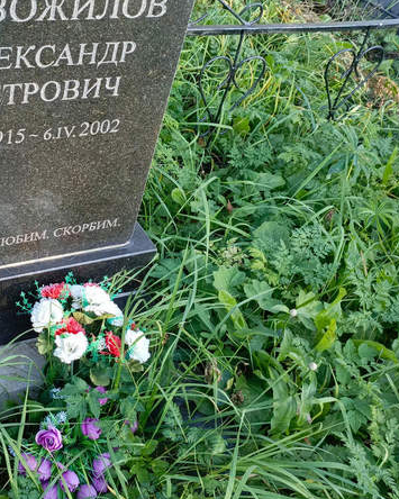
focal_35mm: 44
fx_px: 650
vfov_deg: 41.7
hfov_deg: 33.2
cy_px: 182
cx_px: 80
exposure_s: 1/100
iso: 121
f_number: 1.69
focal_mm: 4.76
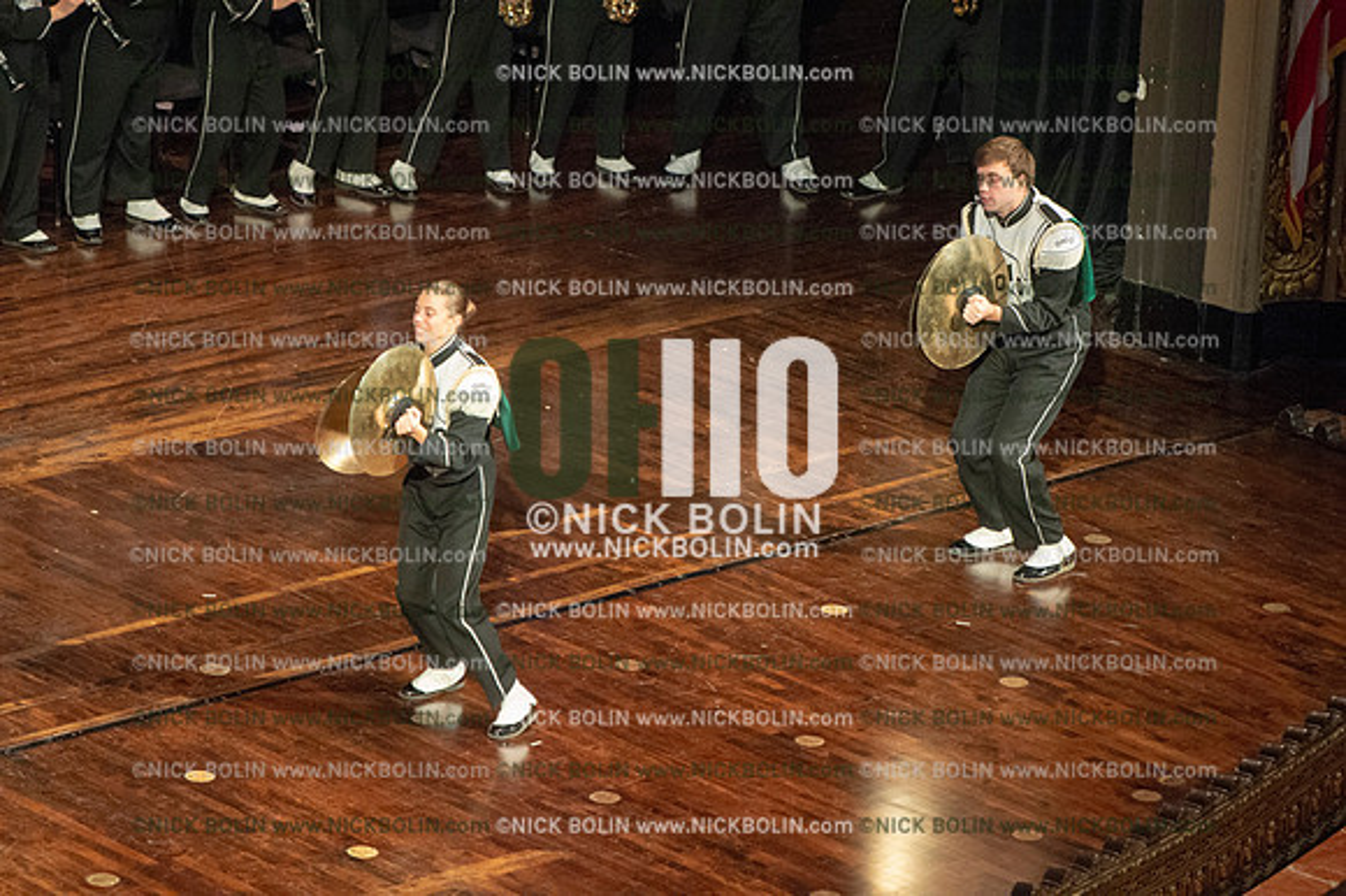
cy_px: 448
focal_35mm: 210
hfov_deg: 9.8
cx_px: 673
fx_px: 7847
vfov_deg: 6.5
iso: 8000
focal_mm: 210
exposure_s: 1/200
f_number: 5.6
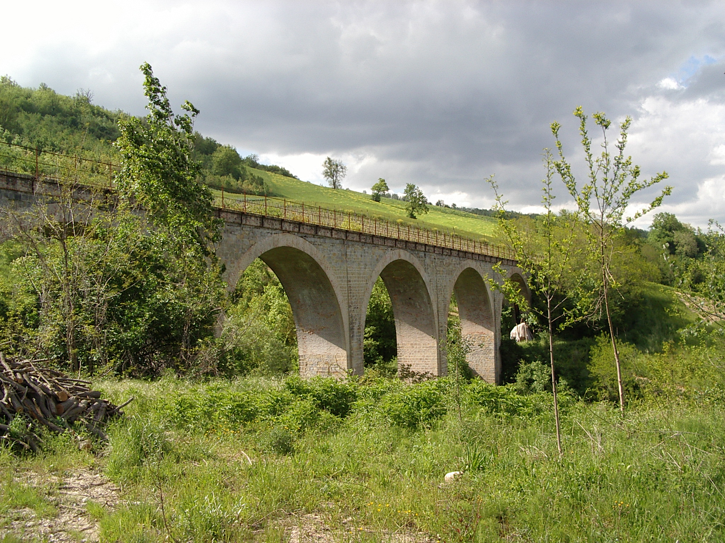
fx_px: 796
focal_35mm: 38
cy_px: 272
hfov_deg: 49.0
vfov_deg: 37.7
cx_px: 362
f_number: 4.8
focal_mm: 5.8
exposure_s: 1/200
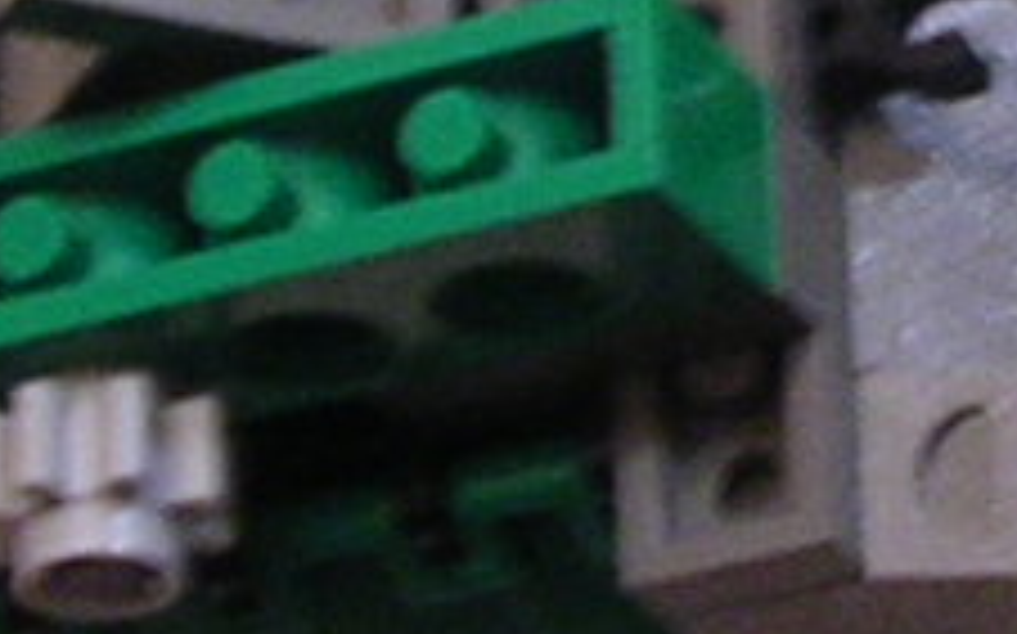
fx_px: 7895
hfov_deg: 7.3
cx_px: 1418
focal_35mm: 285
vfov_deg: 4.5
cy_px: -544
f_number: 2.8
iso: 212
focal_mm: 5.8
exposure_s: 1/3.6
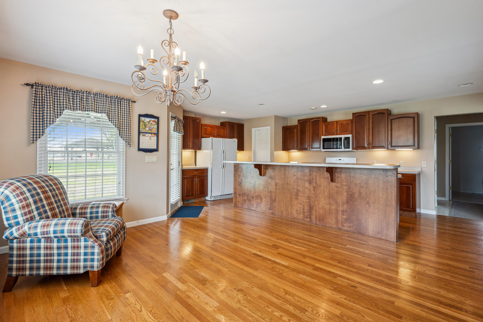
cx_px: 242
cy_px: 161
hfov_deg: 93.3
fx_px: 228
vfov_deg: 70.4
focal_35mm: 17
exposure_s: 1/10
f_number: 8
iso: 400
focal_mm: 17
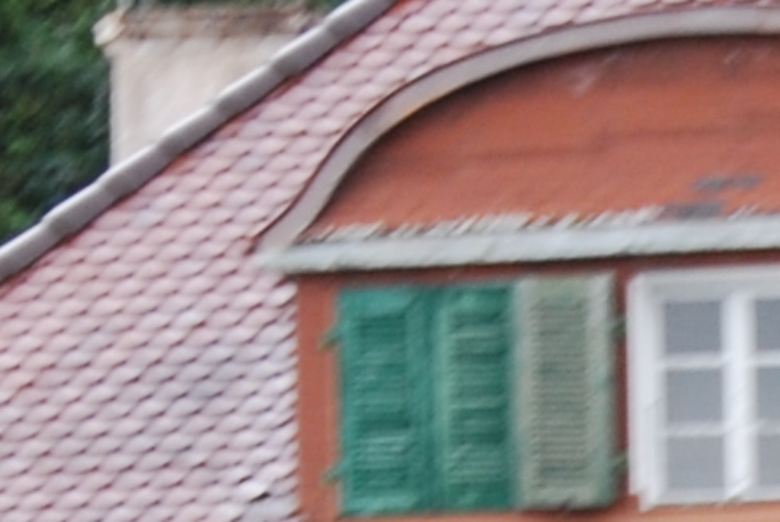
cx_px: 740
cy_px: 988
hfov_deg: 3.8
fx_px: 11601
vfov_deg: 2.6
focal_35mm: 535
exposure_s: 1/80
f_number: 5.3
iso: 200
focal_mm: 45
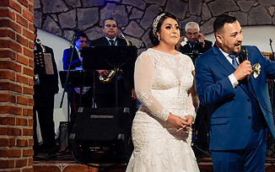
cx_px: 231
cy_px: 125
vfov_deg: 18.8
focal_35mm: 69
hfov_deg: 28.9
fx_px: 517
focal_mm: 38
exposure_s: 1/160
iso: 2000
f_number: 5.6
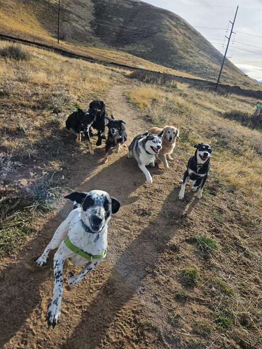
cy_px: 174
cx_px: 131
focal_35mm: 23
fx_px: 232
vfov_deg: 73.9
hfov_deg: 58.9
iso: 25
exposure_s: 1/3026
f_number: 1.8
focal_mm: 5.4
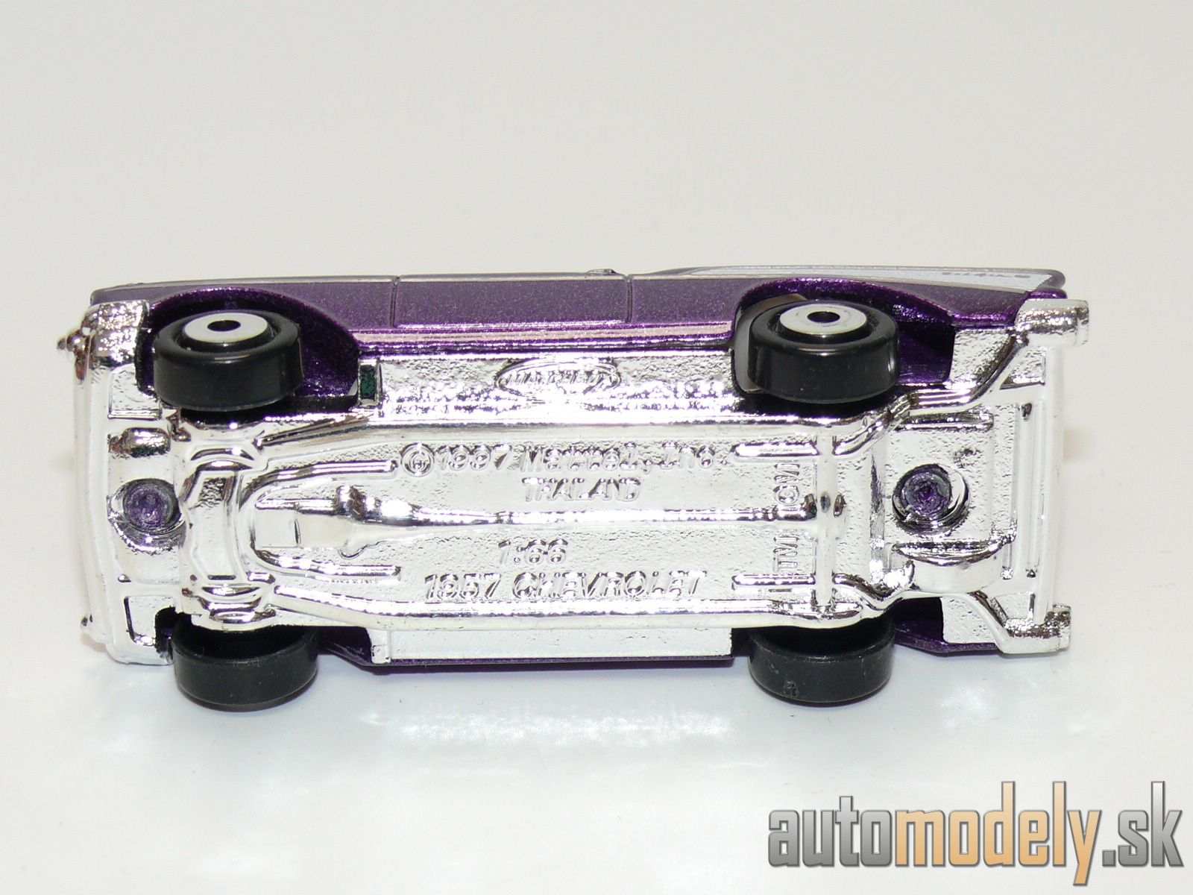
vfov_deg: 14.4
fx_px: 3550
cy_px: 448
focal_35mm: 103
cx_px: 596
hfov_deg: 19.1
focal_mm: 13.5
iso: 100
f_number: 4
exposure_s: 1/30
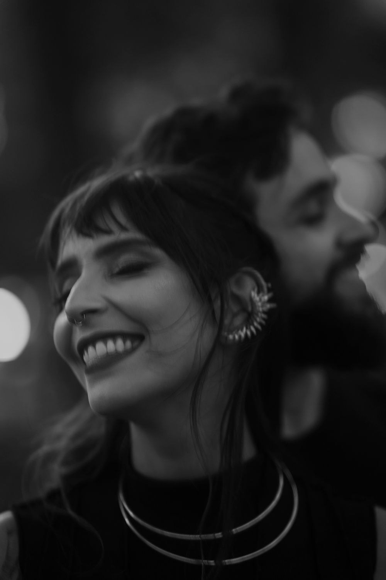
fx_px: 1367
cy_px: 290
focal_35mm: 85
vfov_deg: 23.9
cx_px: 193
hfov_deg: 16.1
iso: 125
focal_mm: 85
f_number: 1.4
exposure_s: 1/13
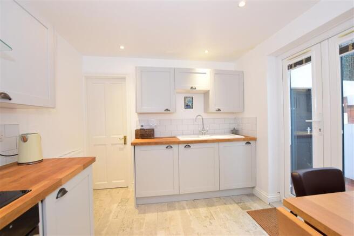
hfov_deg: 100.4
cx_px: 177
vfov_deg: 77.3
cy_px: 118
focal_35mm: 15
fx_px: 147
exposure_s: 1/13
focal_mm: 10
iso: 400
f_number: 8
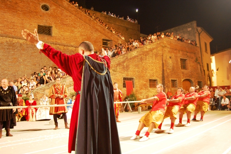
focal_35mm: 33
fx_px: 212
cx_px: 116
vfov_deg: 39.9
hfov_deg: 57.2
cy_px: 77
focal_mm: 22
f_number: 3.8
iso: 800
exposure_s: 1/13
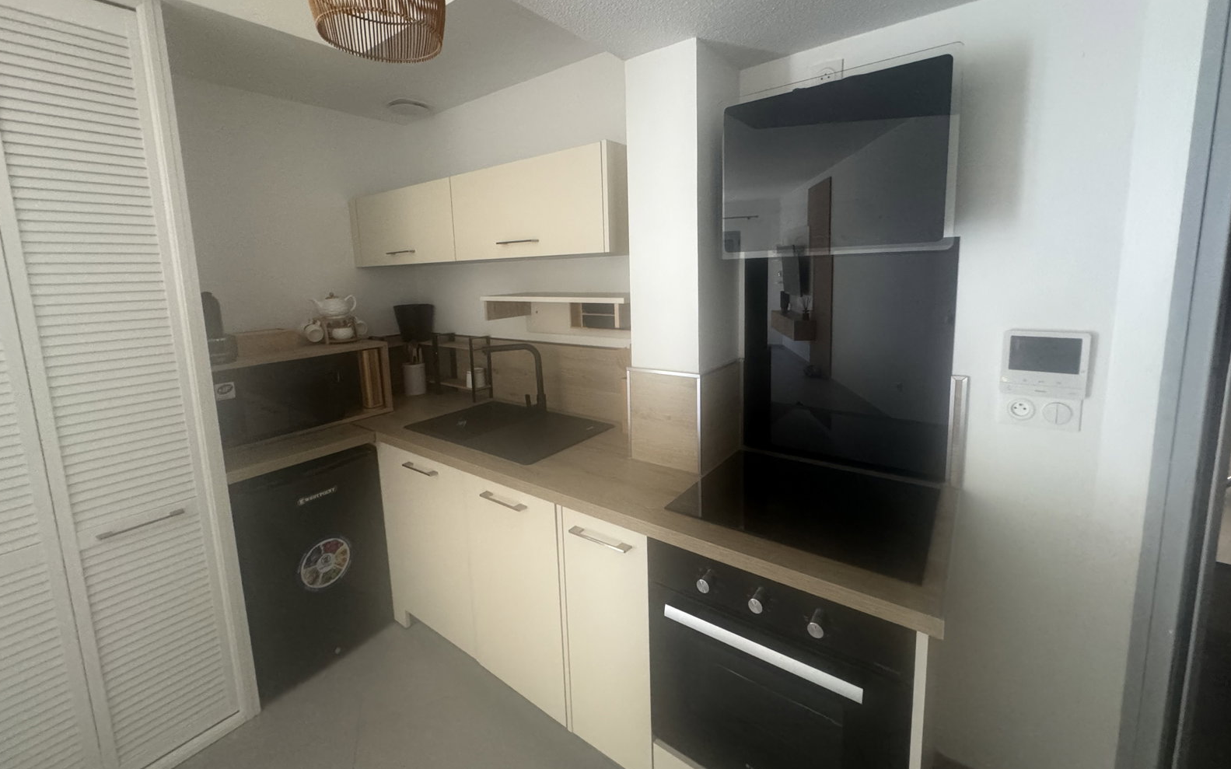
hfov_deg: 101.5
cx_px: 611
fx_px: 503
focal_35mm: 15
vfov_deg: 74.5
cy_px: 338
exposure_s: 1/60
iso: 640
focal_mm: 2.22
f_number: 2.2
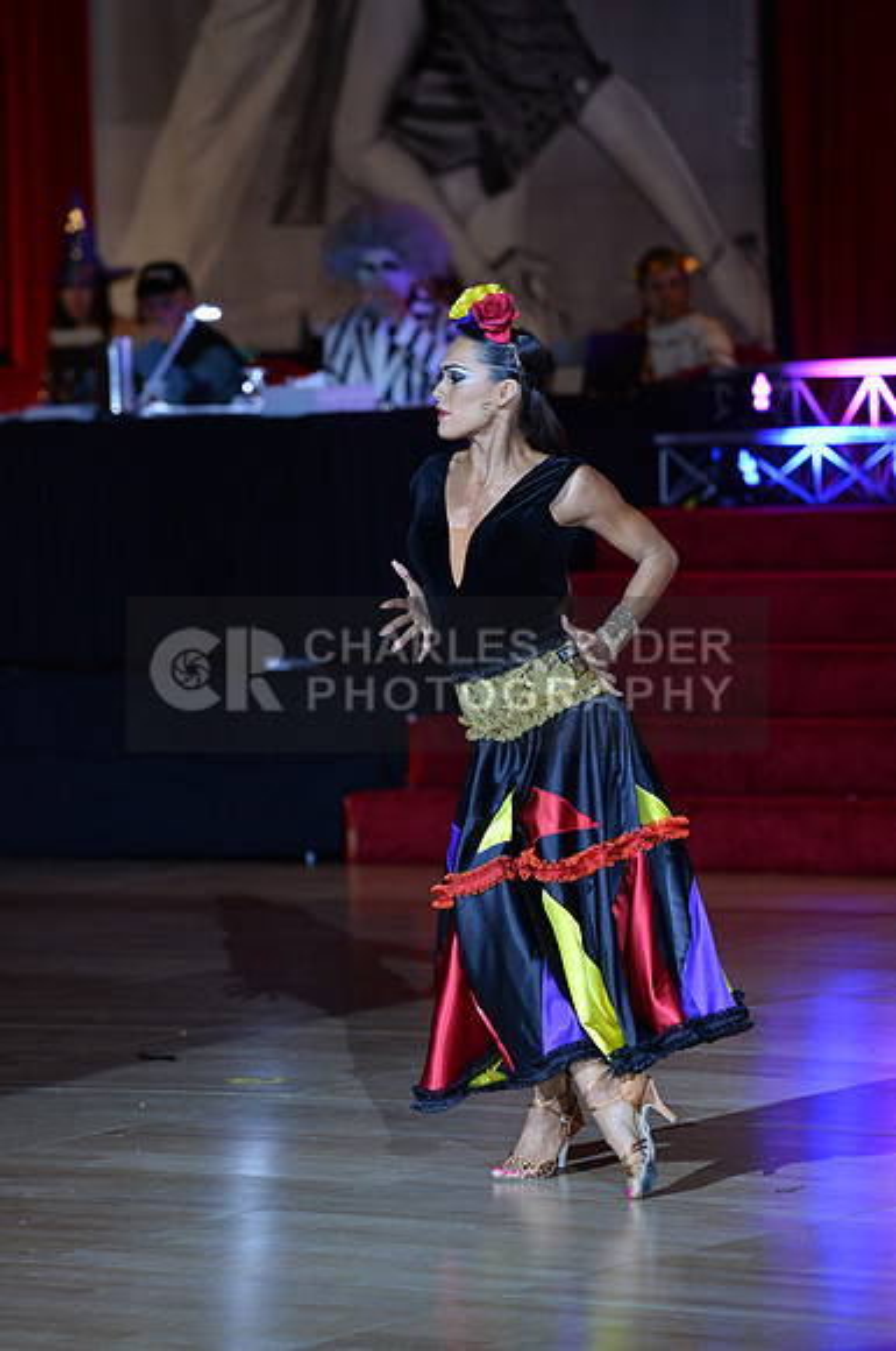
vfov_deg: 11.1
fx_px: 6927
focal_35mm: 185
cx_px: 448
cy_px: 676
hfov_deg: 7.4
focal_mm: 185
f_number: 4.5
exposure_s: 1/250
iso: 2000
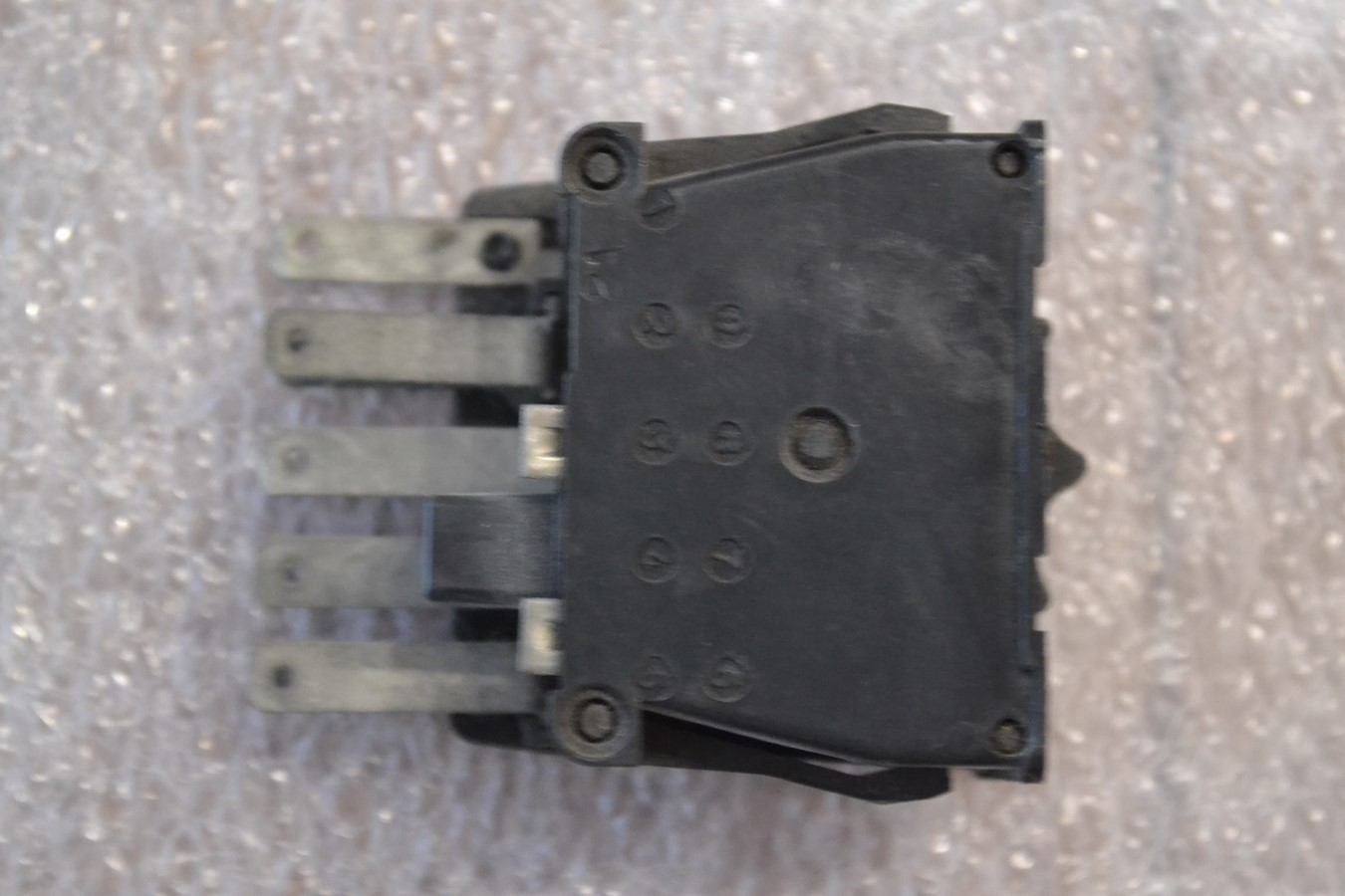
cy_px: 448
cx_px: 672
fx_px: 3082
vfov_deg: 16.6
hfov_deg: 24.6
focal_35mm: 82
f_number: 5.6
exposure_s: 1/15
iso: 3200
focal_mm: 55
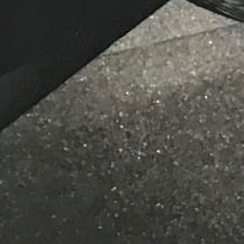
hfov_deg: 7.1
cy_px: -133
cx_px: -4
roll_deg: -0.3
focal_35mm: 244
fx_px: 1946
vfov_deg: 7.1
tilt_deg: -31.5
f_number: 1.8
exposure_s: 1/9
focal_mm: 3.99
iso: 100
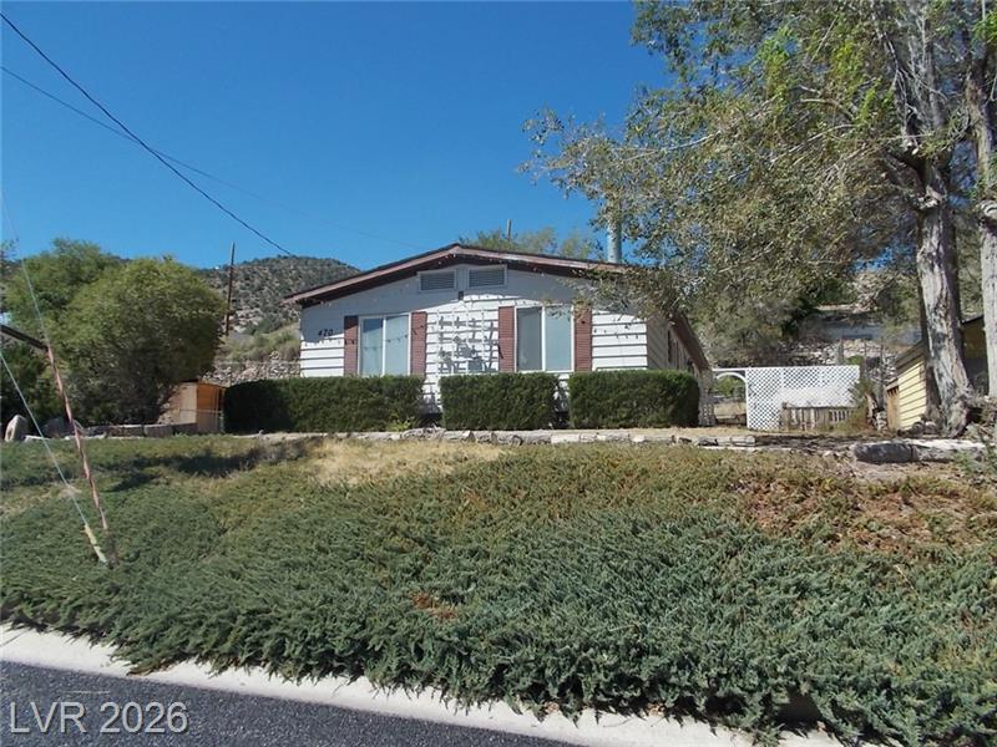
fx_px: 749
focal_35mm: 26
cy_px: 374
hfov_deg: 67.3
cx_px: 498
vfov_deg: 53.1
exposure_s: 1/125
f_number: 8
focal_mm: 4.6
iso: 80
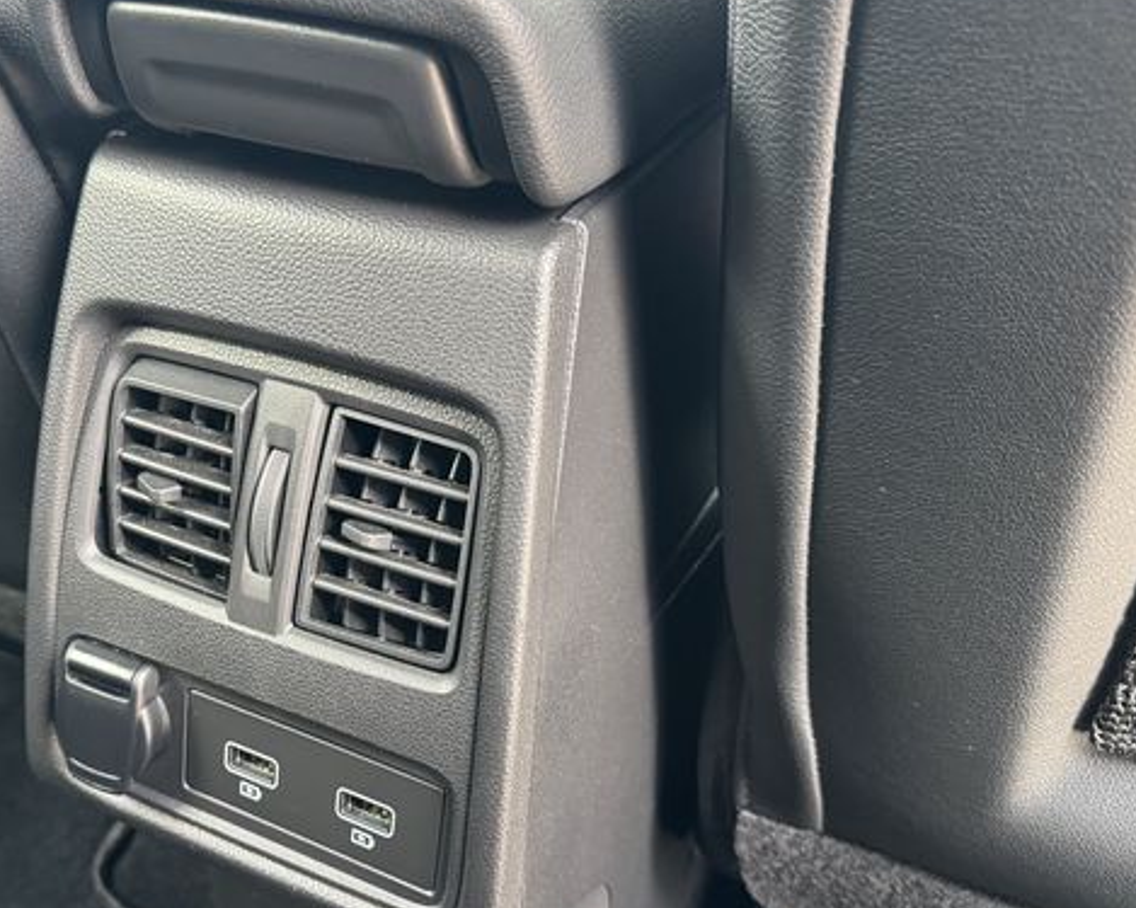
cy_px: 535
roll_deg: +6.6
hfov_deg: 44.7
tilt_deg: -42.7
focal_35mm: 40
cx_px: 329
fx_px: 1345
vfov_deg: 37.2
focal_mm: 6.76
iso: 640
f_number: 1.78
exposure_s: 1/60
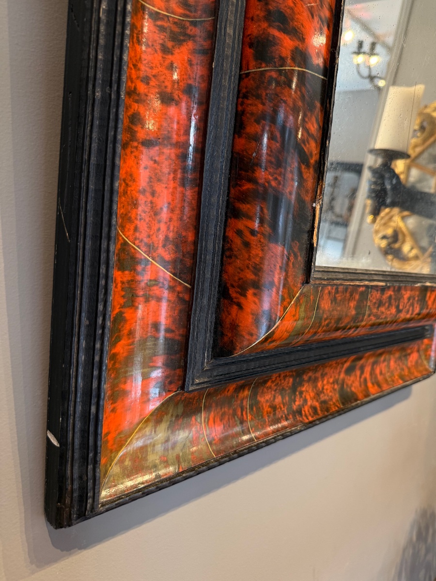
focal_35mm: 24
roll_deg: -0.8
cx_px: 218
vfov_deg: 71.6
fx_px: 403
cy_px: 290
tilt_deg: -0.5
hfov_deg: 56.8
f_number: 1.78
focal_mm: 6.76
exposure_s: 1/50
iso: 160
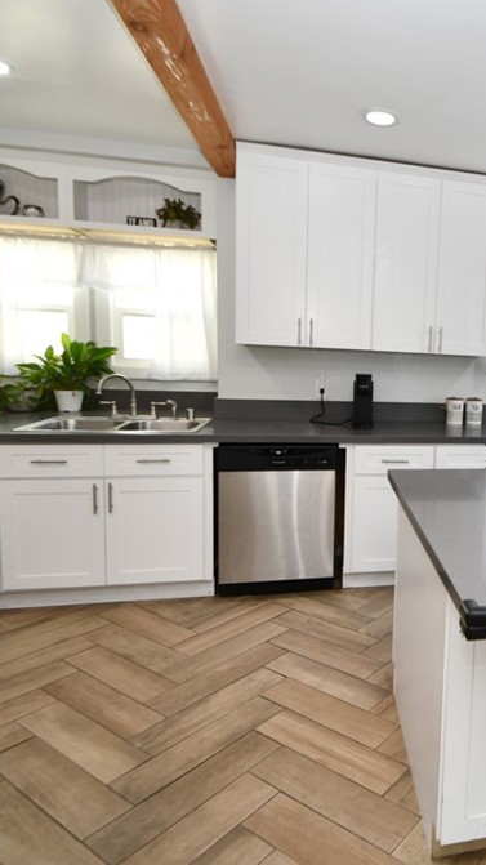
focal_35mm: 24
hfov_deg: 41.5
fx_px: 550
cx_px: 485
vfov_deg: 76.3
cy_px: 429
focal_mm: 10
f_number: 4
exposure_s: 1/60
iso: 220
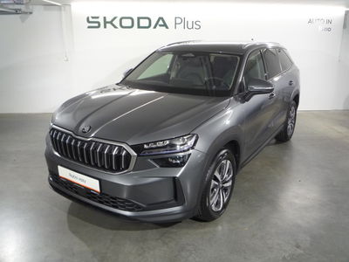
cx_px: 174
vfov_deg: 46.8
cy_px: 131
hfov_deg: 60.0
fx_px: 302
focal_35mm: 30
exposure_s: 1/30
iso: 250
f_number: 3.3
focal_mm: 5.2
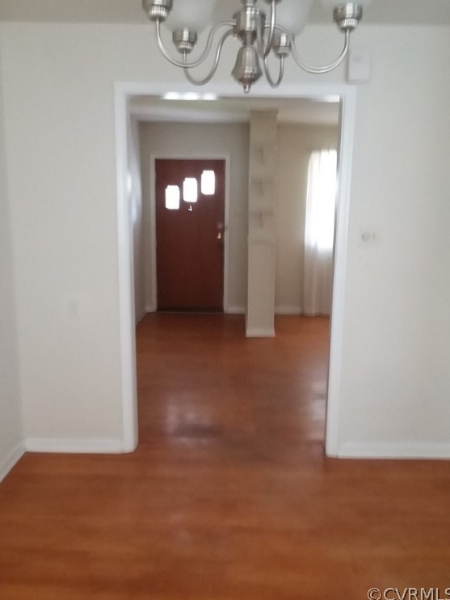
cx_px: 227
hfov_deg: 46.8
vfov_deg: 59.9
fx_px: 520
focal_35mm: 30
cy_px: 298
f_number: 1.9
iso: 200
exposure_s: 1/15
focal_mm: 2.47
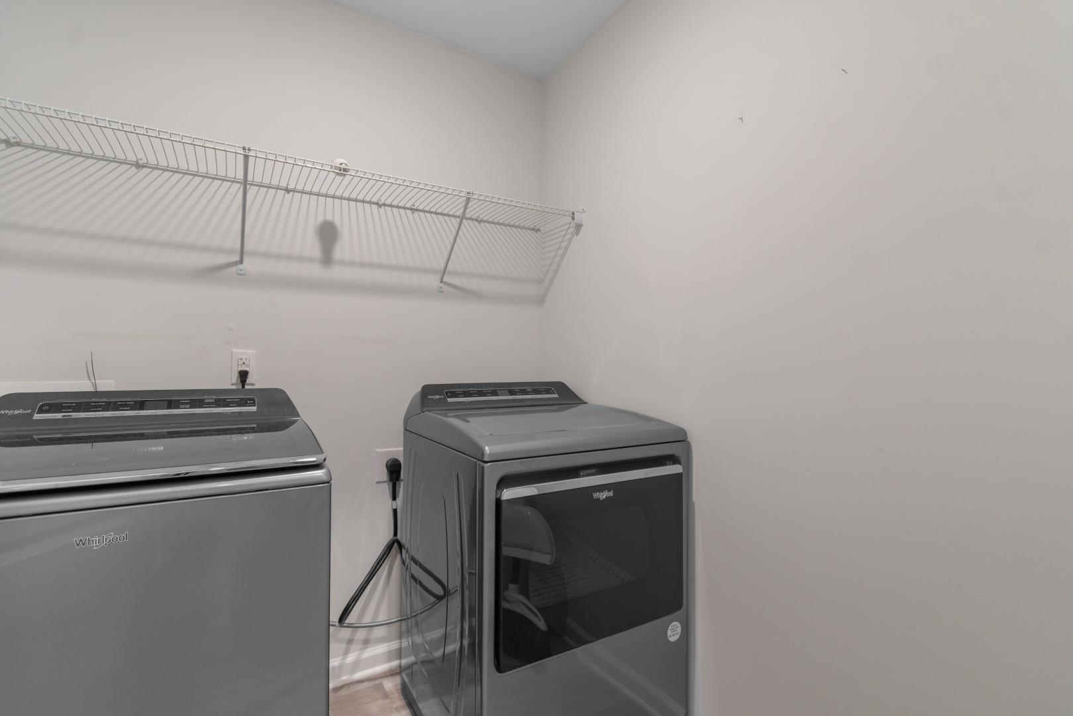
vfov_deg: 73.7
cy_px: 358
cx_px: 536
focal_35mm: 16
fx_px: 477
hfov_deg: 96.7
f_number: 4.8
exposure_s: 1/5
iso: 100
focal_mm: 11
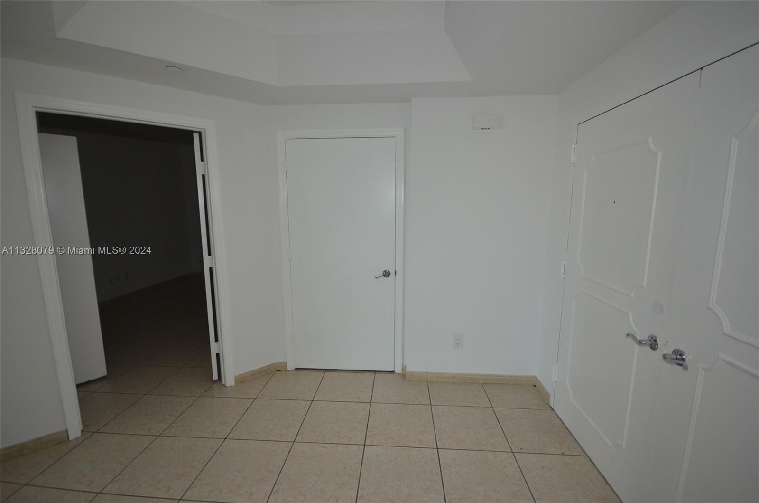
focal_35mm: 15
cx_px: 380
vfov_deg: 77.0
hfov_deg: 100.5
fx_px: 316
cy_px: 252
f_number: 4
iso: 800
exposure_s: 1/60
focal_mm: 10
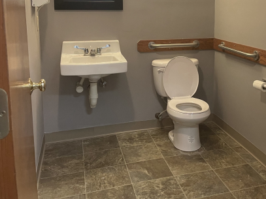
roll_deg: -0.6
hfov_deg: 44.4
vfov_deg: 34.2
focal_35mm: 41
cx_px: 196
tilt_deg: -8.4
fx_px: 315
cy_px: 44
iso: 400
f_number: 1.6
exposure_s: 1/60
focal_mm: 5.1
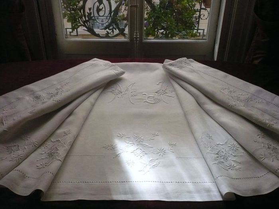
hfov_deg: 52.7
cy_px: 104
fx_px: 282
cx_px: 140
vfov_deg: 40.7
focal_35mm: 35
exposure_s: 1/1000
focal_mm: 5.8
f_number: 2.8
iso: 400
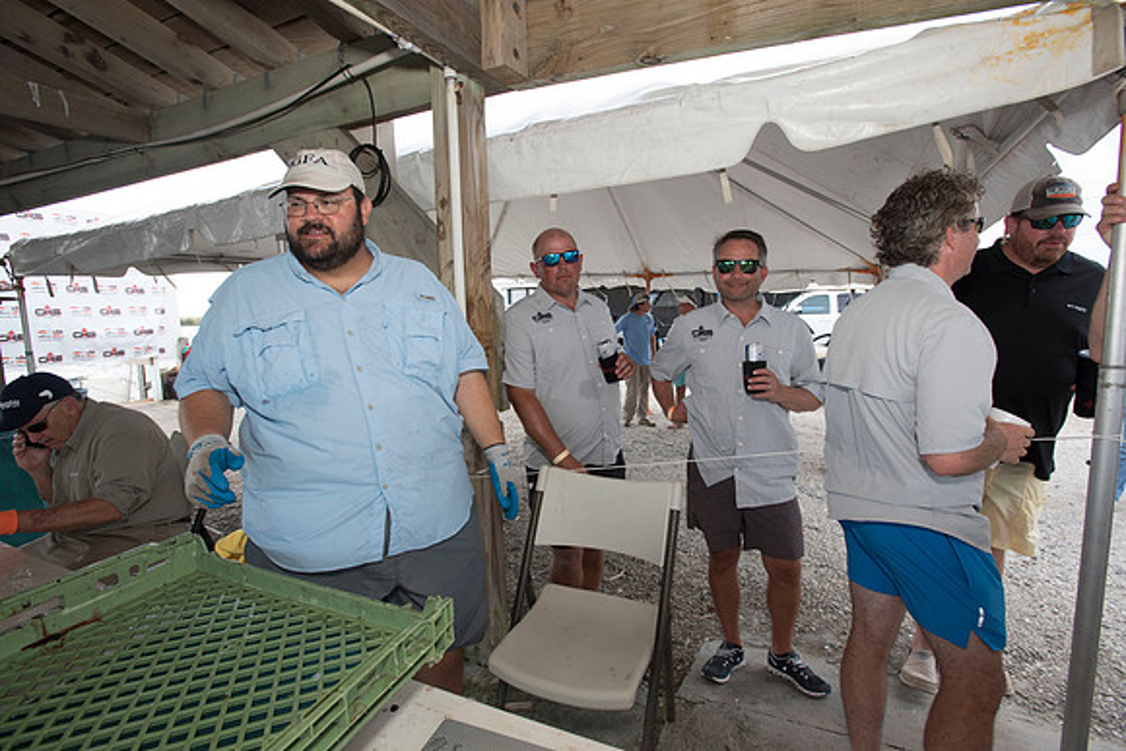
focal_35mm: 17
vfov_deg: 70.5
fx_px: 532
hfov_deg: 93.3
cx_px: 563
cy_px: 376
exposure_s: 1/160
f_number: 6.3
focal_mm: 17
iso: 250
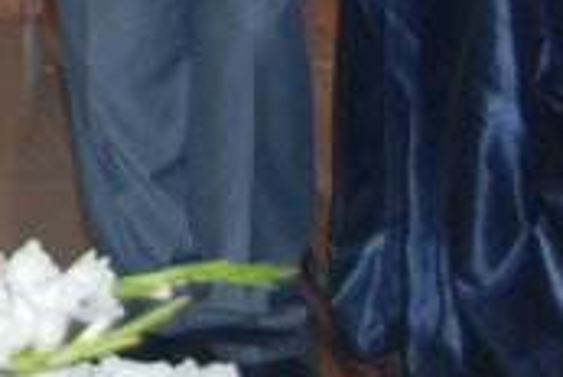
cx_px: -501
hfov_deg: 9.6
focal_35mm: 201
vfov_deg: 6.6
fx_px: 3154
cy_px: -388
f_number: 4.2
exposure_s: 1/60
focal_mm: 29
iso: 200
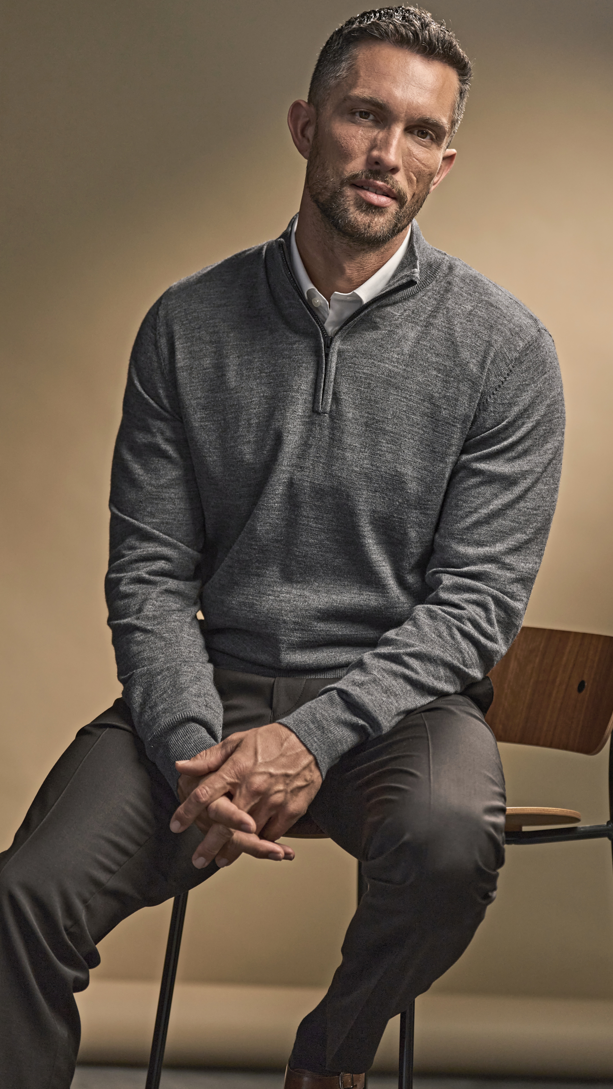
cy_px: 530
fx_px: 4074
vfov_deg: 15.2
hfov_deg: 8.6
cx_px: 356
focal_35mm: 141
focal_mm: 122
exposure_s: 1/160
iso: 400
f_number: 2.8
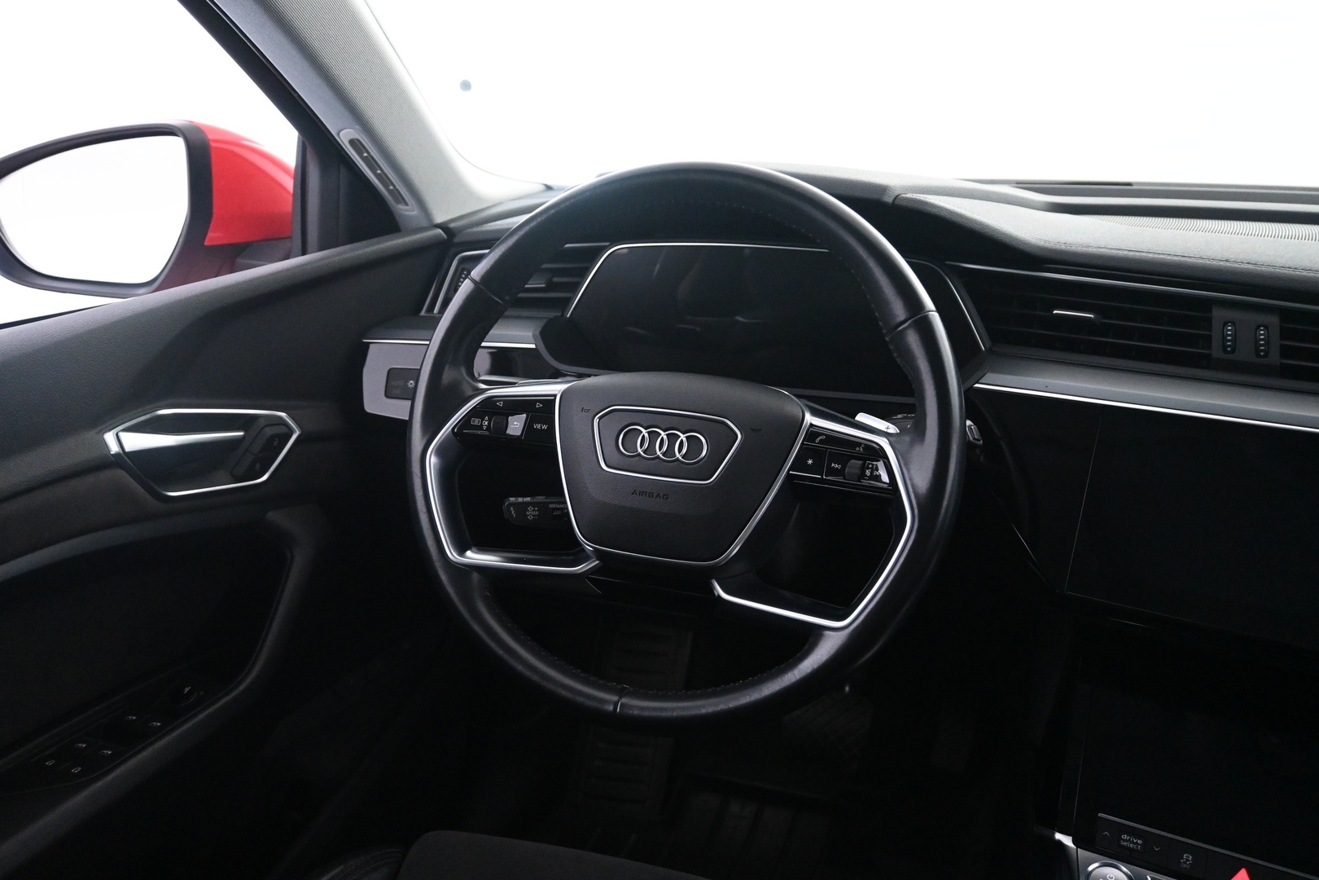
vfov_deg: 41.7
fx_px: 1154
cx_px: 660
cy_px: 440
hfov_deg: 59.5
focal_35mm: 32
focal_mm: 21
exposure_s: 1/60
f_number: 4
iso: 4000
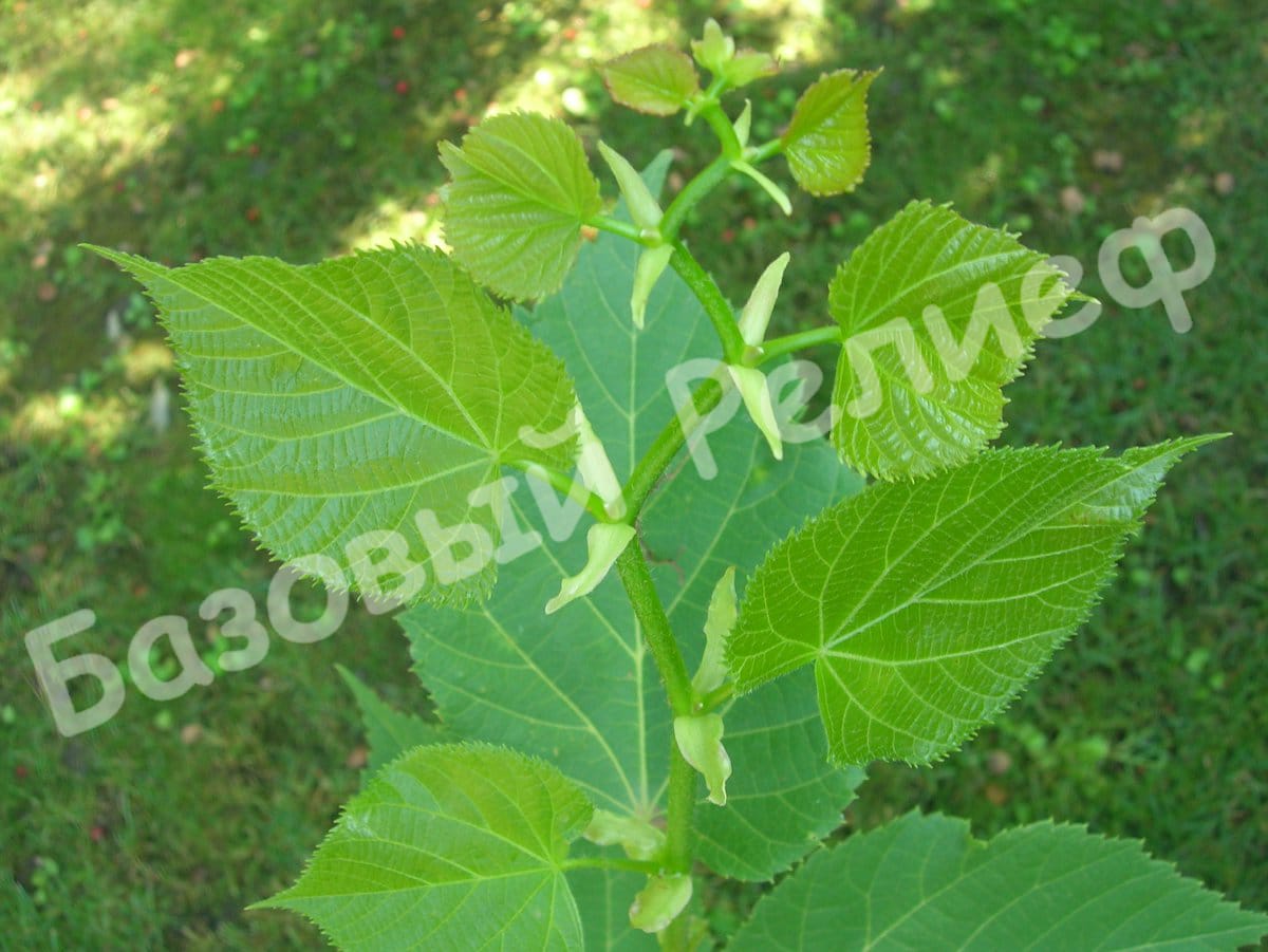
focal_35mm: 38
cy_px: 476
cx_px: 634
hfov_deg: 49.0
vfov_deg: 37.7
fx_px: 1393
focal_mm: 7.8
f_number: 4.8
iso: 64
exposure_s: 1/31.5
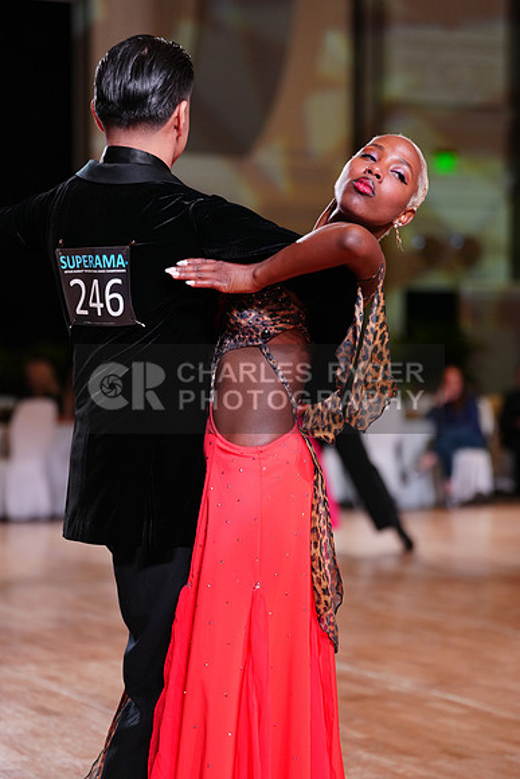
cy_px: 390
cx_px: 260
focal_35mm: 89
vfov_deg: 22.9
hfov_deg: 15.4
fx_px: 1927
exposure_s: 1/400
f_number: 2.8
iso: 1250
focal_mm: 89
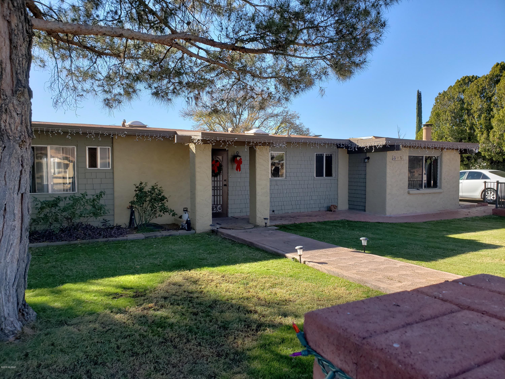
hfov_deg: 67.3
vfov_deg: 53.1
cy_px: 190
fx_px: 379
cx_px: 252
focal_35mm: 26
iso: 50
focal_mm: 4.3
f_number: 2.4
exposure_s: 1/681
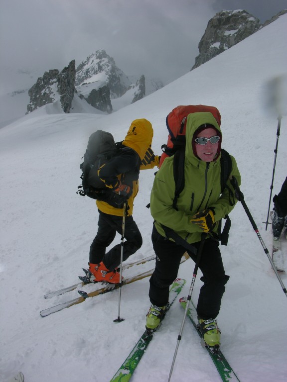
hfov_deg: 40.7
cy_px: 191
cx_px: 144
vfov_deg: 52.6
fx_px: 387
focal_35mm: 35
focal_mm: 8.9
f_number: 8
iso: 50
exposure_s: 1/893
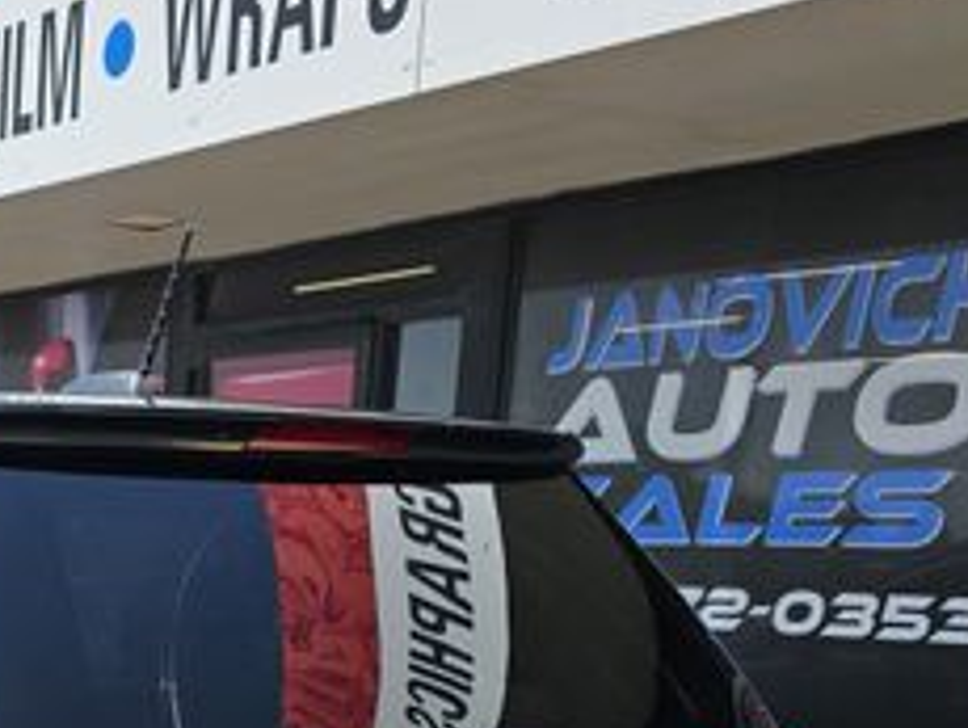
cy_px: 913
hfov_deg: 28.4
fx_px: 1792
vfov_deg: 21.1
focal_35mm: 64
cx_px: 4
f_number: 1.7
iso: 10
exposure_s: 1/633
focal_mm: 6.3
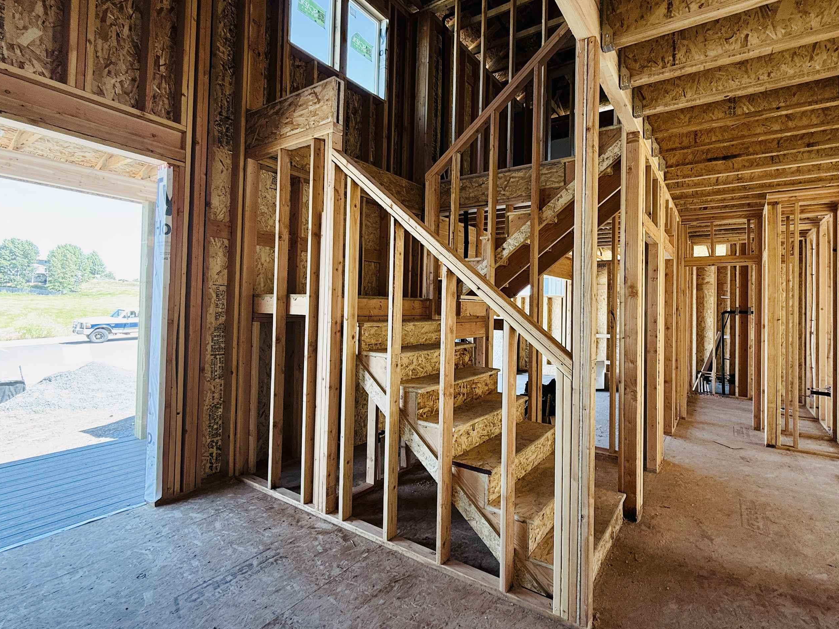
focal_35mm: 17
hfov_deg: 90.6
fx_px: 412
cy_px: 297
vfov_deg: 74.7
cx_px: 469
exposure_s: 1/99
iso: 100
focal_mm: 2.22
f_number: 2.2
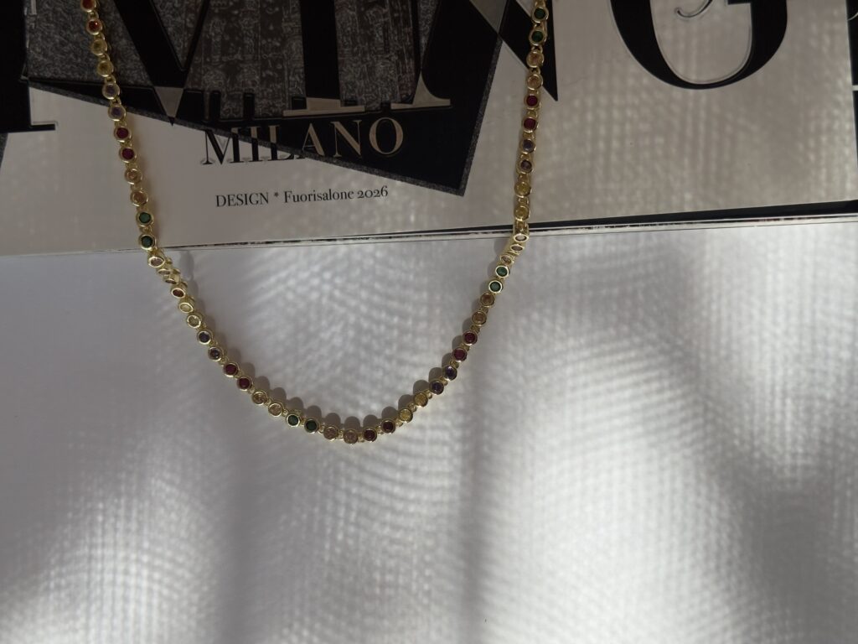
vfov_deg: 30.3
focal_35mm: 48
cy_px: 322
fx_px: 1190
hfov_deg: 39.7
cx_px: 429
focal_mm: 6.76
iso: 100
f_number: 1.78
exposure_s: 1/112
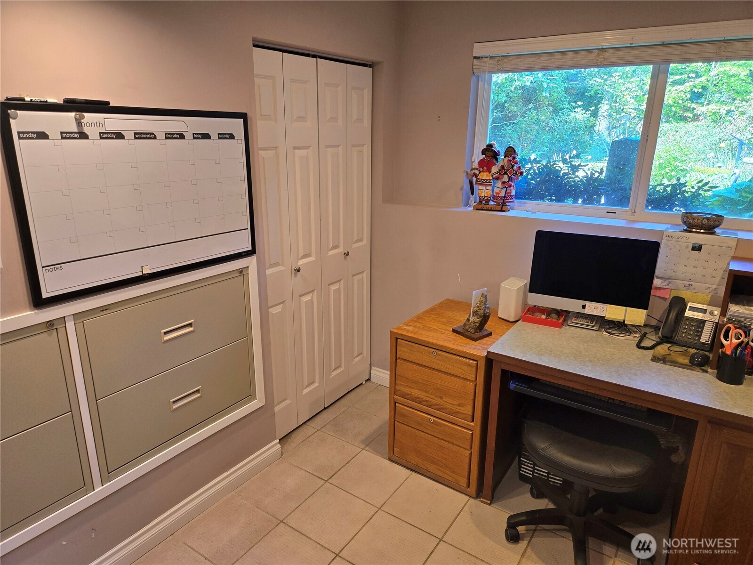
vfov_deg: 58.9
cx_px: 376
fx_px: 500
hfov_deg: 73.9
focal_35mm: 23
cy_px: 282
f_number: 1.8
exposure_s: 1/120
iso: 100
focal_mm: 5.4
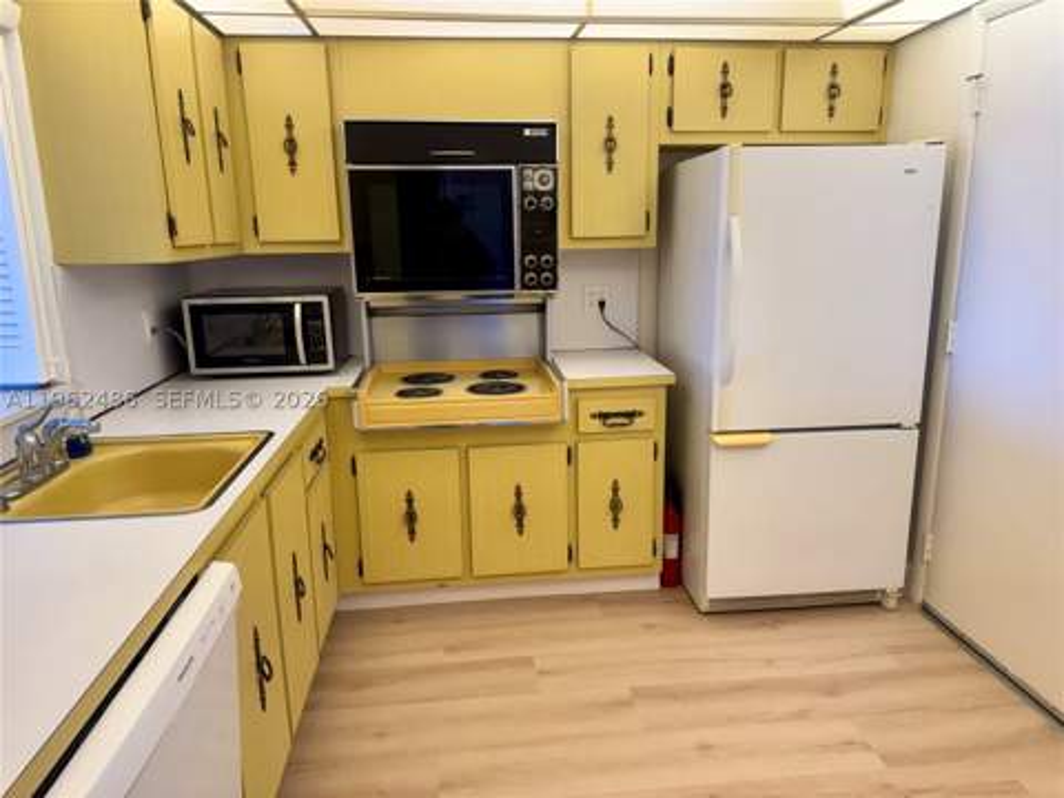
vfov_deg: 56.8
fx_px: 738
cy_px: 399
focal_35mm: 24
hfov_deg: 71.6
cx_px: 532
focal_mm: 6.76
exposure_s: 1/120
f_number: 1.78
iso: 160
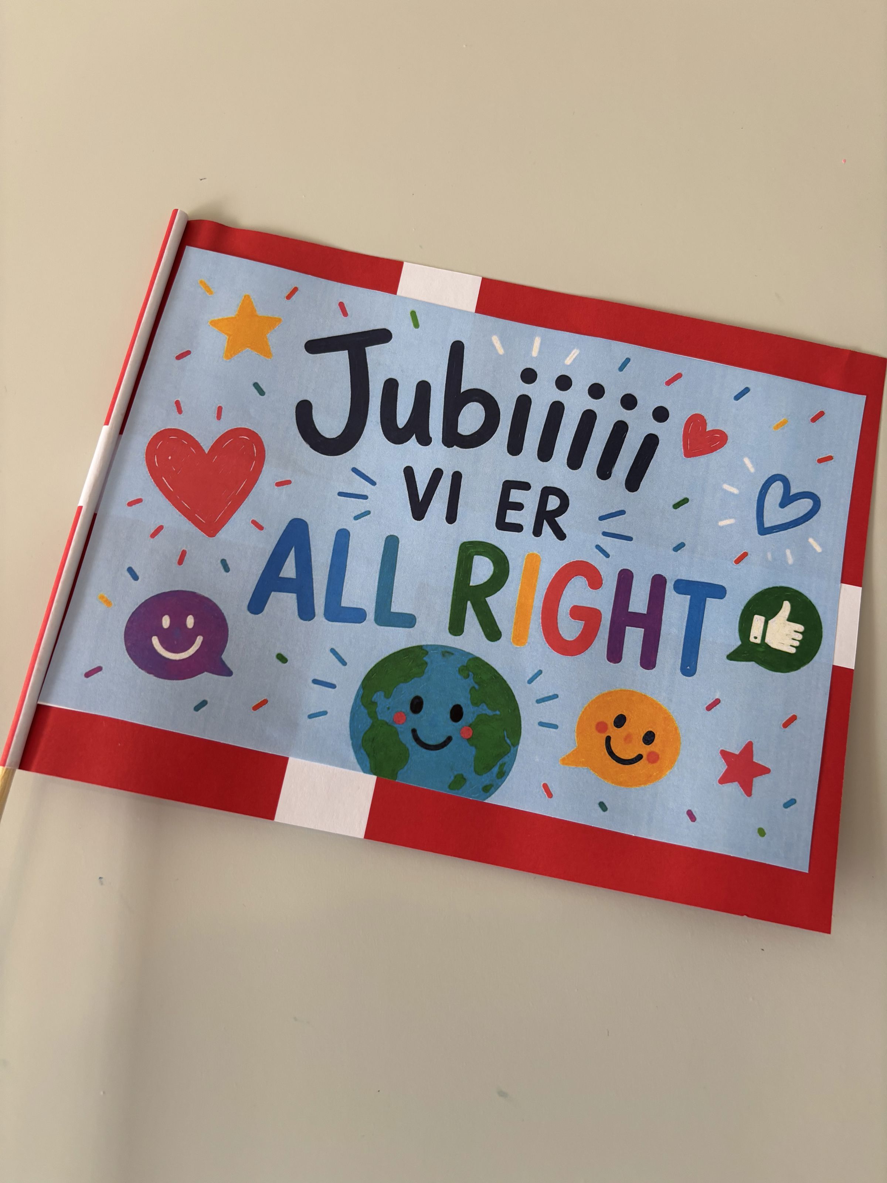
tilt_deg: +9.3
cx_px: 444
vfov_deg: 67.3
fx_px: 888
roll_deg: -1.1
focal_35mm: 26
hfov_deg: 53.1
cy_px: 592
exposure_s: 1/50
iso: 80
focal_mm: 5.96
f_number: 1.6
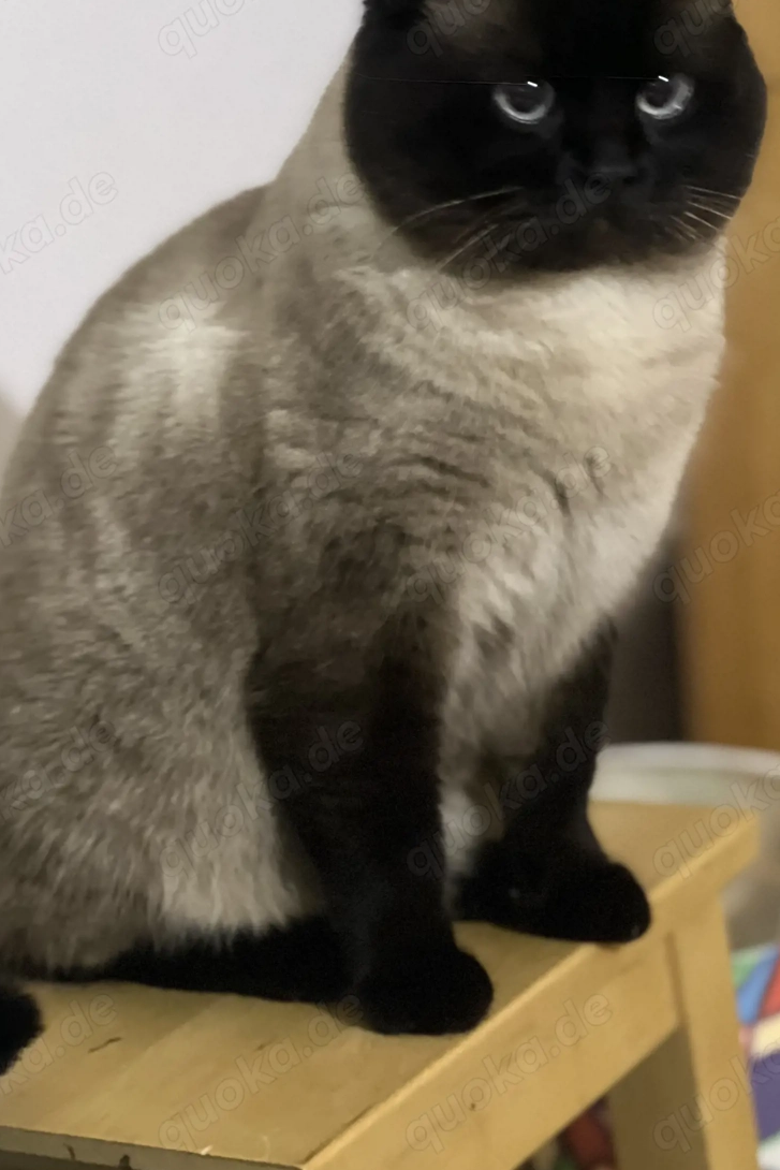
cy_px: 577
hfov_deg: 14.0
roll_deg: +4.9
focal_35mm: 98
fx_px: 3184
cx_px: 389
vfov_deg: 20.8
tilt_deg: -11.1
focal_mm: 9
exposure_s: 1/14
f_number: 2.8
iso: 1000
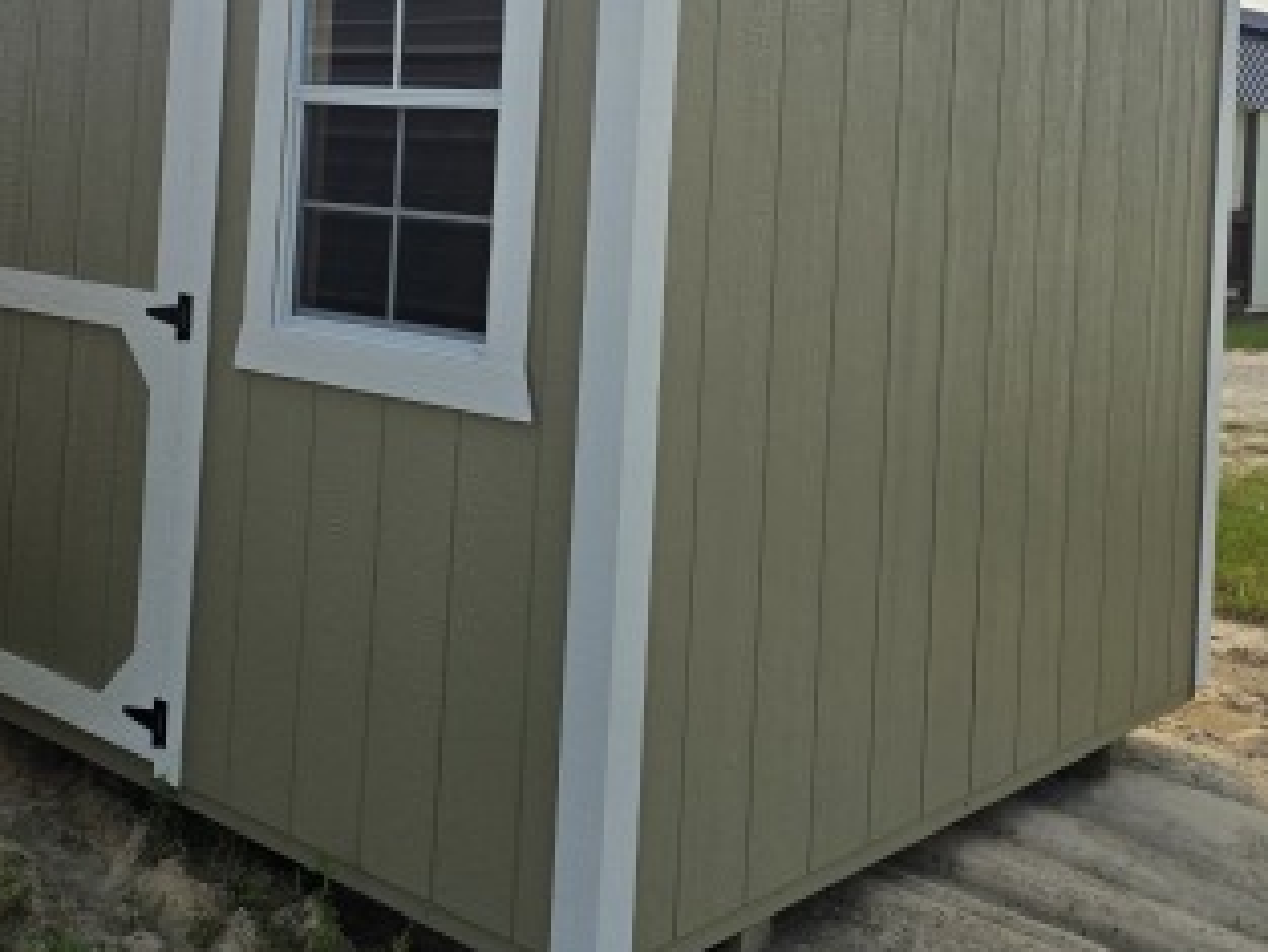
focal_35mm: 47
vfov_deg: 29.8
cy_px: 122
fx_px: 1722
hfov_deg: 40.4
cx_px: 608
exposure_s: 1/7944
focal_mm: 6.3
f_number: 1.7
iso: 80
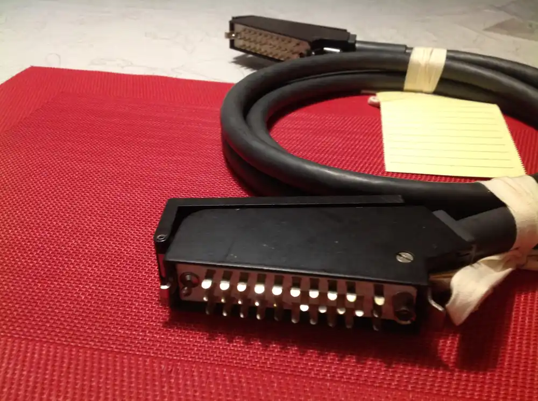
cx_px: 269
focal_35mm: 35
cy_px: 200
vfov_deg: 40.6
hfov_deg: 52.7
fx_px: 543
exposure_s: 1/15
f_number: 2.4
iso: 160
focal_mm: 4.28
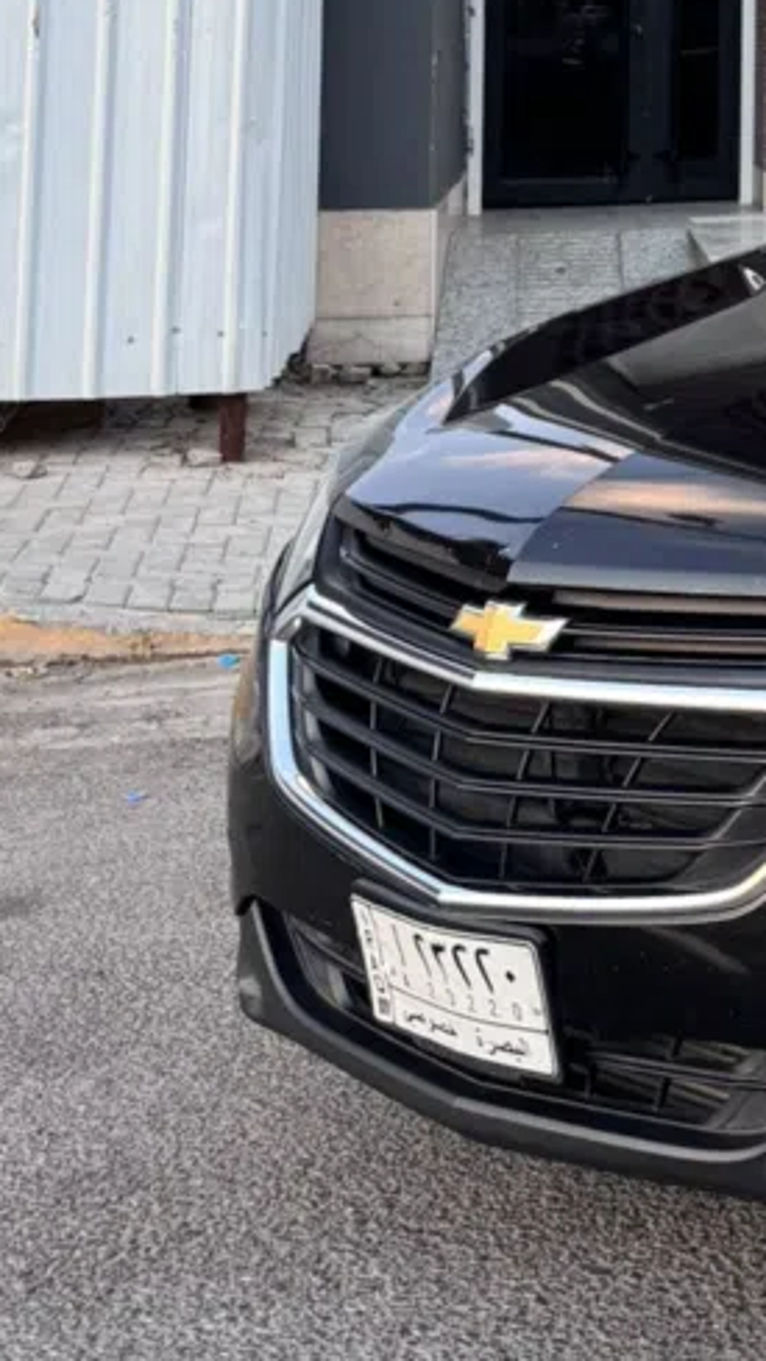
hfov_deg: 15.0
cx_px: 1242
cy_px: -166
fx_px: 2636
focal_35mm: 73
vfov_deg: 26.5
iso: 200
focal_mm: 6.76
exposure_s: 1/100
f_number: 1.78
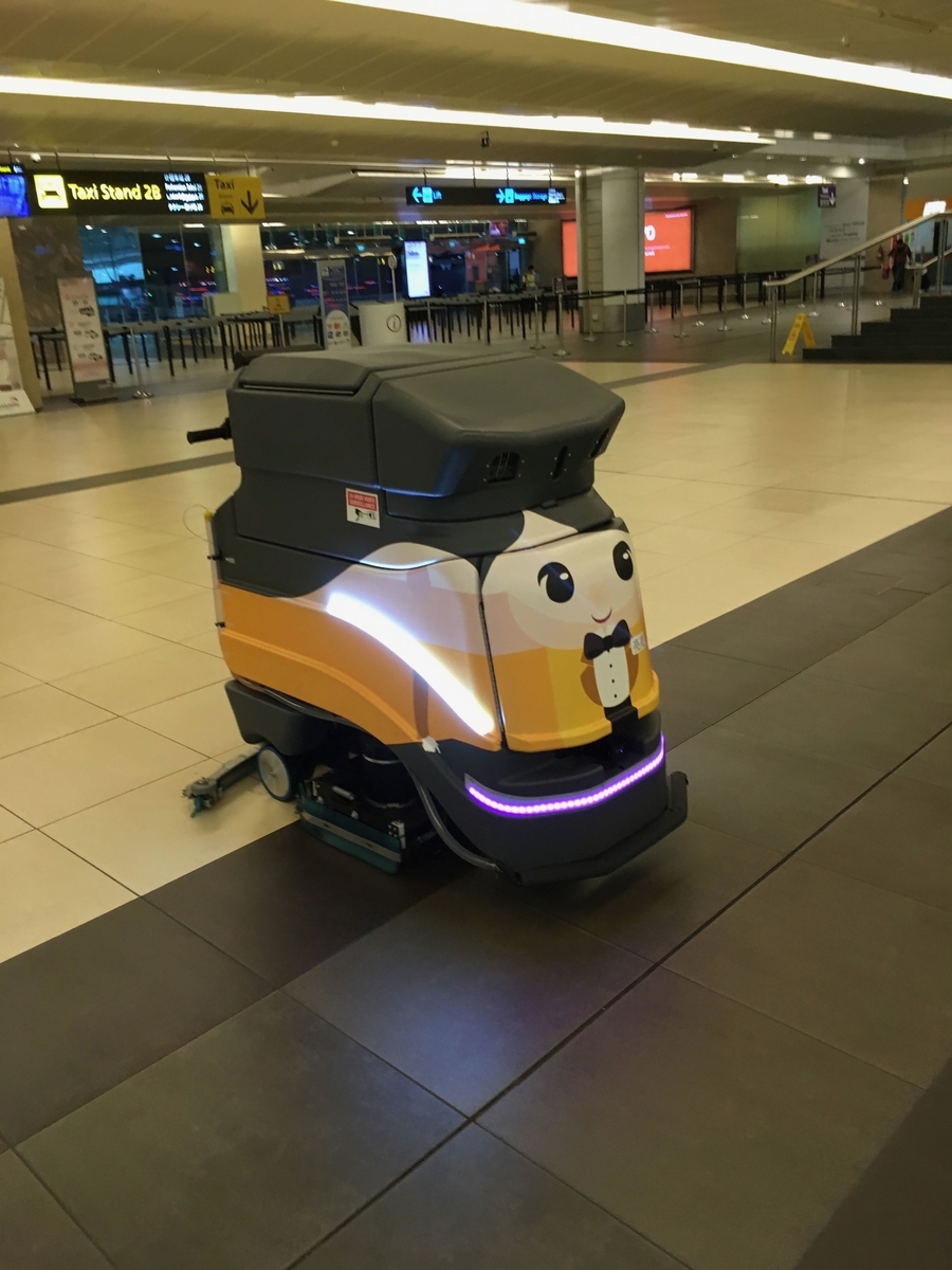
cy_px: 635
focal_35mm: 29
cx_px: 476
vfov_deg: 61.7
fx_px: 1063
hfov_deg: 48.2
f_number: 2.2
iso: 125
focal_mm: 4.15
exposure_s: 1/33
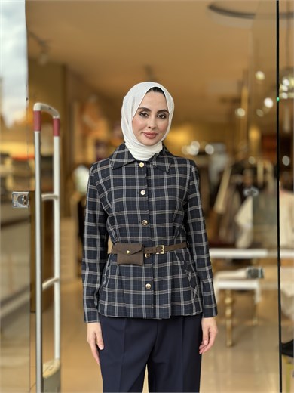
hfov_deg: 30.3
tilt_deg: -2.0
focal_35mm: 48
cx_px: 147
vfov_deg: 39.7
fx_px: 544
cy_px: 196
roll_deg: -0.4
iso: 80
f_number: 1.78
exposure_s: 1/125
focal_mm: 6.86
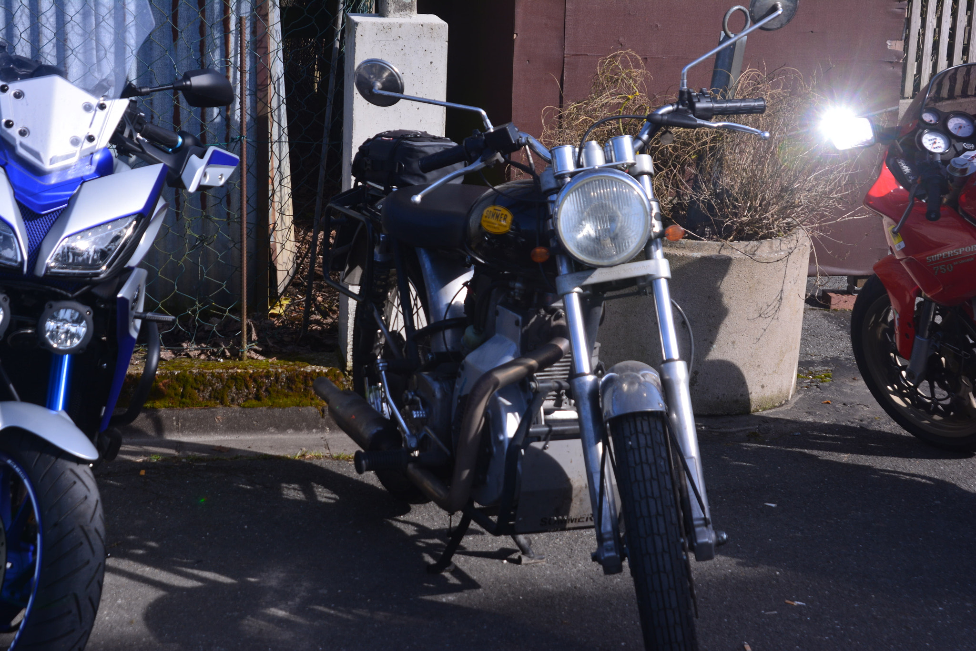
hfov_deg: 27.0
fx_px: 2034
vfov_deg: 18.2
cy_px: 326
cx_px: 488
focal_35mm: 75
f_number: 8
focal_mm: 50
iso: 180
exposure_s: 1/250
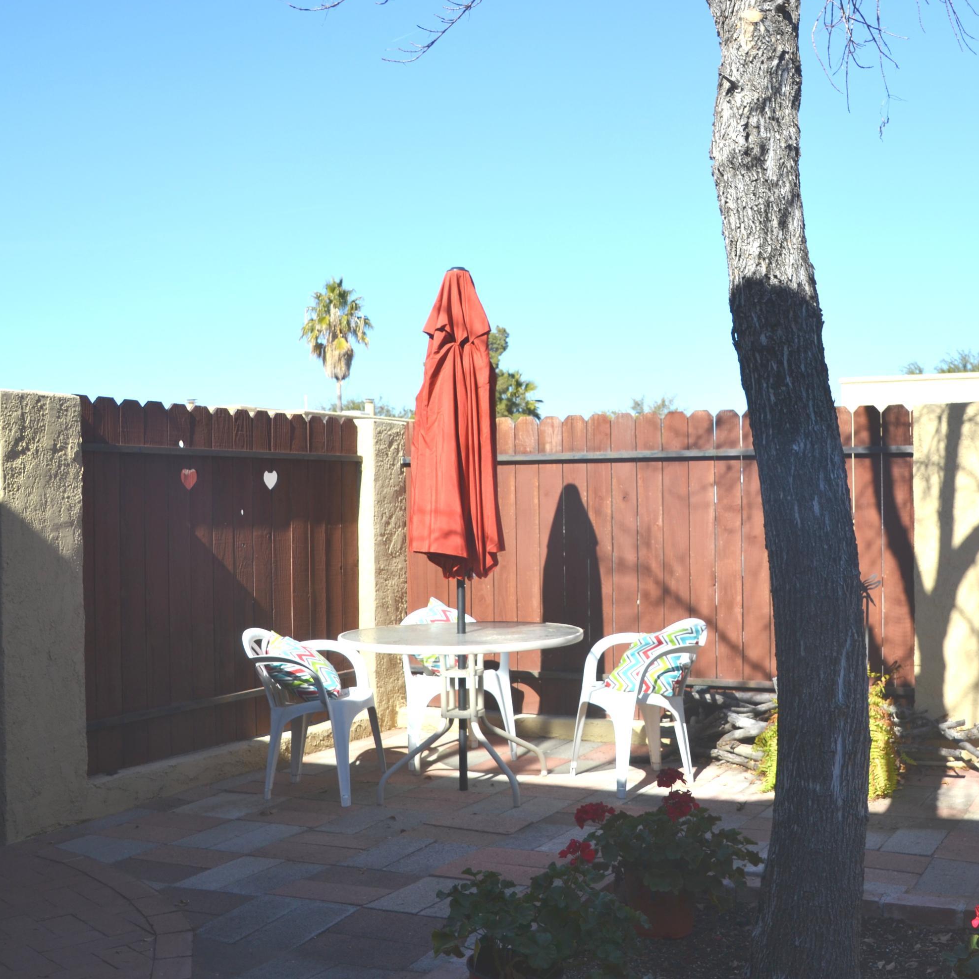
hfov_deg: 40.7
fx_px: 1301
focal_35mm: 41
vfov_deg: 41.3
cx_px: 662
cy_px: 484
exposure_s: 1/250
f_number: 8
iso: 100
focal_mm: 21
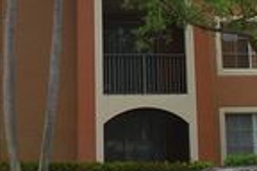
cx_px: 41
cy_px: -20
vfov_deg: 14.2
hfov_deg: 21.3
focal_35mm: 94
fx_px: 671
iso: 100
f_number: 6.3
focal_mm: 18
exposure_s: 1/160
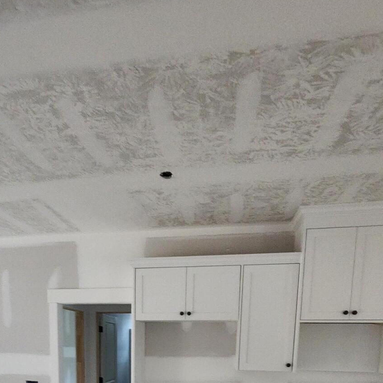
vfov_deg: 46.8
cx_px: 140
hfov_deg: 58.2
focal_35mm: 27
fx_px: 338
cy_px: 401
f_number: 2.2
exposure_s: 1/30
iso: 500
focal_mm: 2.2
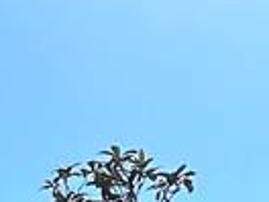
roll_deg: +0.2
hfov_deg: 11.1
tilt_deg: +3.0
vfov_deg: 11.4
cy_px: 526
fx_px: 785
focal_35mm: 101
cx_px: -558
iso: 32
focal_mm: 1.57
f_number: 1.8
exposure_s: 1/1876
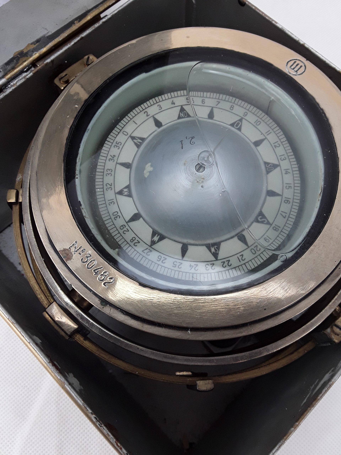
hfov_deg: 51.4
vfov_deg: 65.3
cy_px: 228
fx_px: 355
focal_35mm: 27
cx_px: 170
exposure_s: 1/50
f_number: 1.9
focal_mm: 2.91
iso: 50
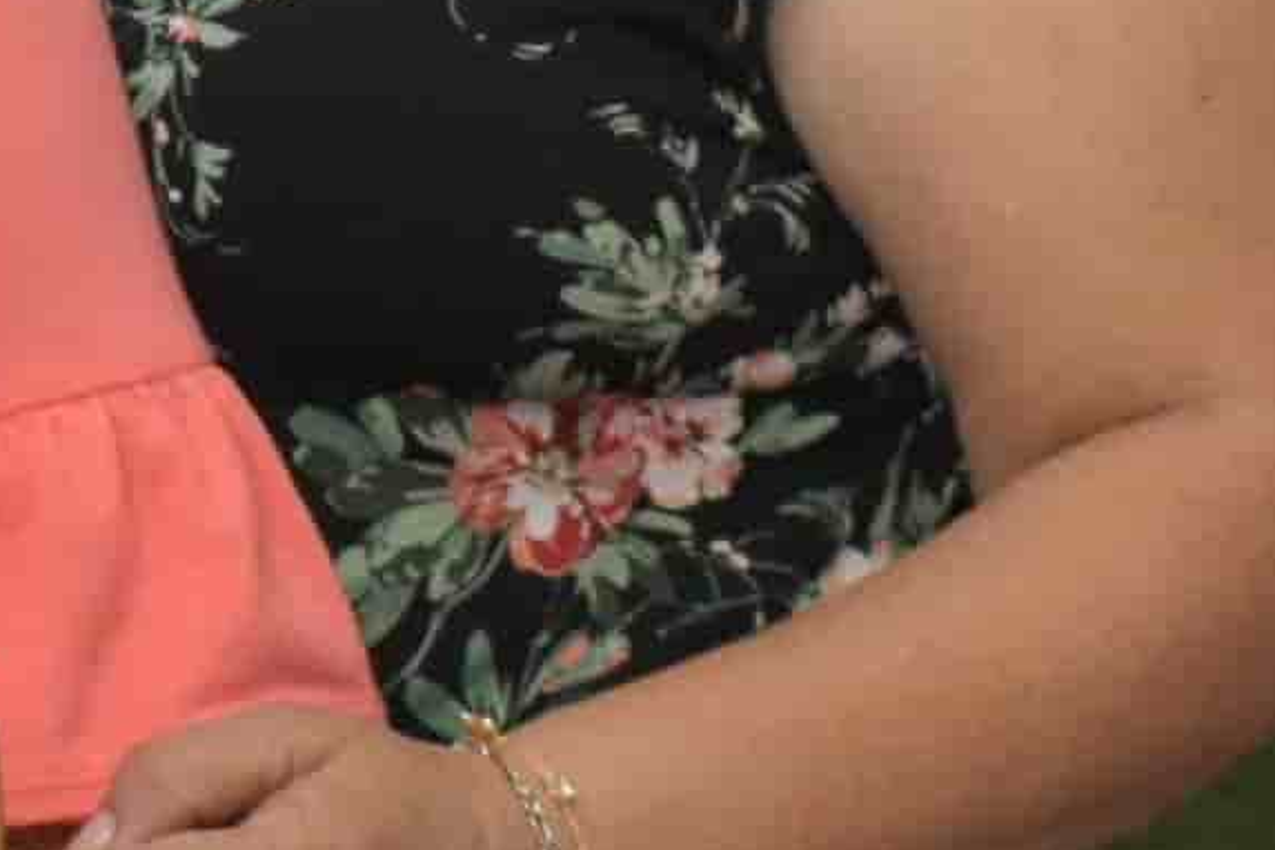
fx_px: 8004
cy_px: 42
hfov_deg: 8.8
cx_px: -863
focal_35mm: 226
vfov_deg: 6.1
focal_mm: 24
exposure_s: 1/50
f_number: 5
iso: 1600
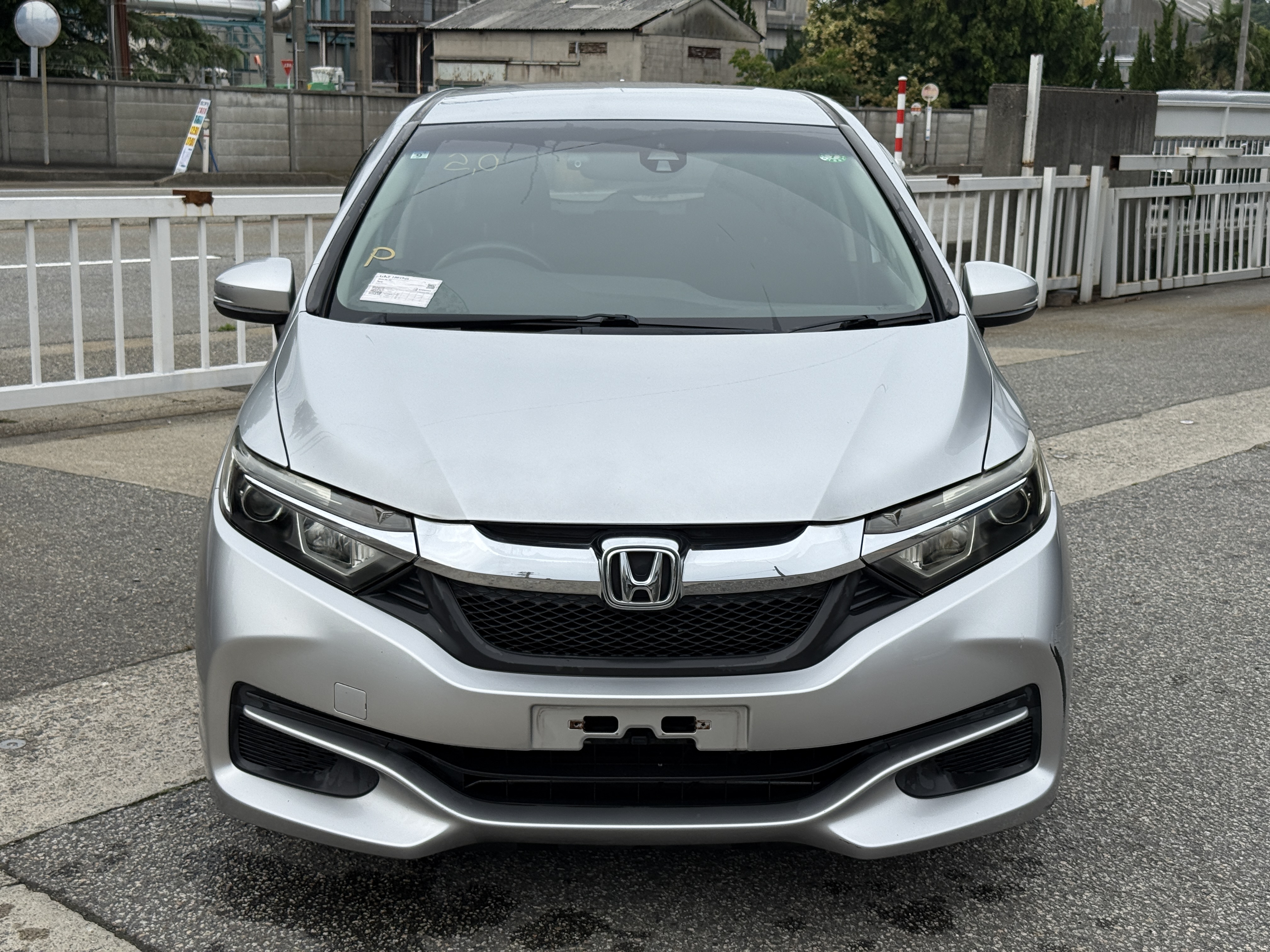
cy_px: 476
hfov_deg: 39.7
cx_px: 635
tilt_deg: -11.7
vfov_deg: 30.3
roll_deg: -1.5
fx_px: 1761
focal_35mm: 48
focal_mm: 6.76
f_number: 1.78
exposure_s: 1/2415
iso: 64
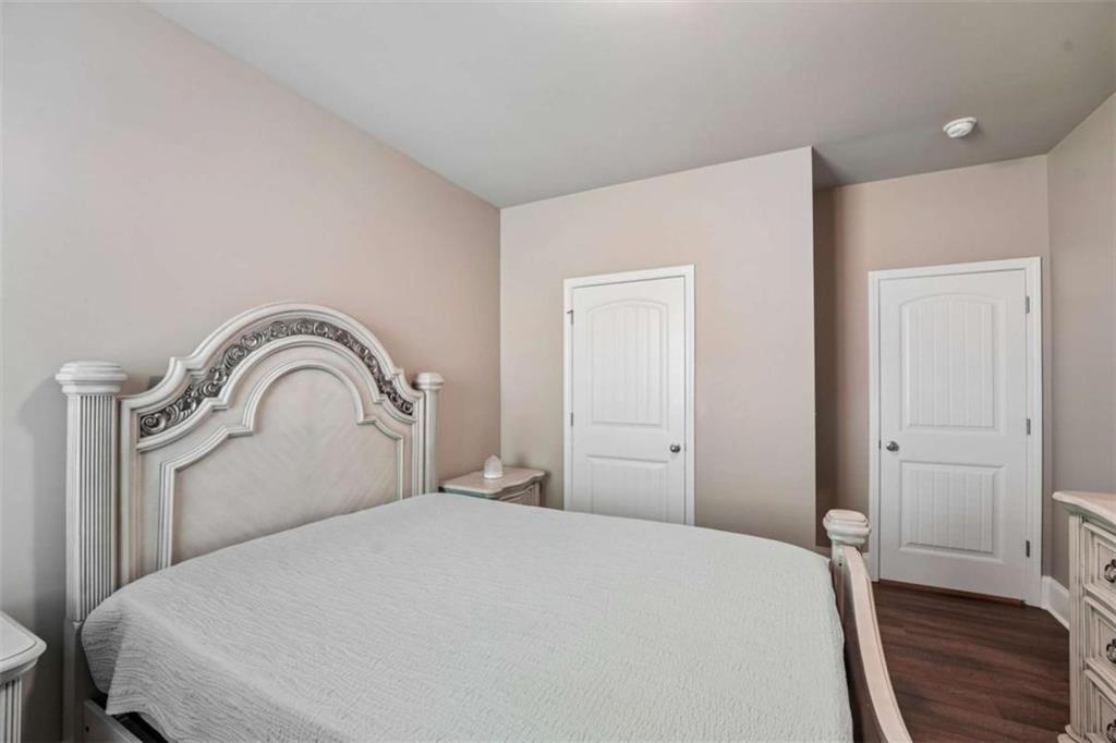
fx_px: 434
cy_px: 372
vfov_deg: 81.2
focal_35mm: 14
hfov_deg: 104.3
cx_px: 558
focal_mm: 14
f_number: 8
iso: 320
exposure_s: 1/5
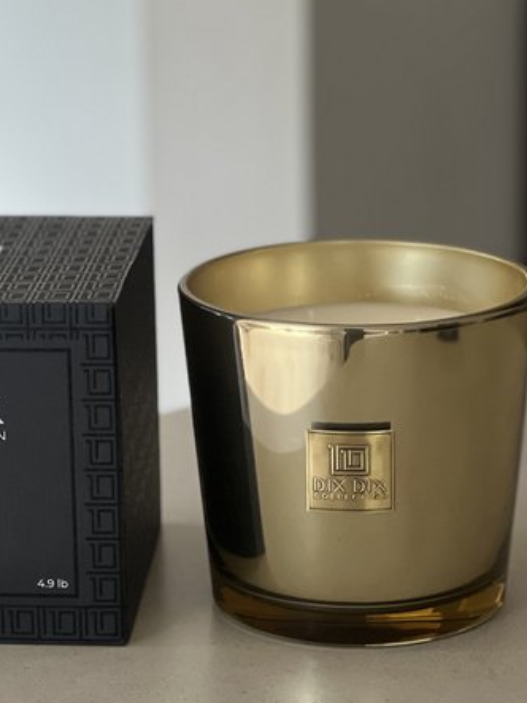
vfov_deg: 14.2
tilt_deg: -17.0
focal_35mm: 139
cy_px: 446
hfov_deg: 10.6
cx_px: 116
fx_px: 2823
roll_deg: +2.1
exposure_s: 1/40
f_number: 2.8
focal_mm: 9
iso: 200
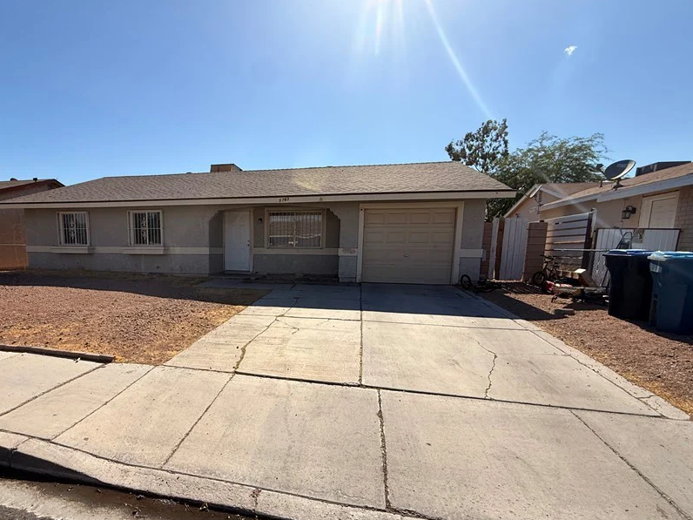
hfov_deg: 86.4
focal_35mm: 18
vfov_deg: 71.2
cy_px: 299
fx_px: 360
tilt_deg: -8.5
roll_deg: -0.3
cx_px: 271
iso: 50
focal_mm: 2.22
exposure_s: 1/2976
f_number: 2.2
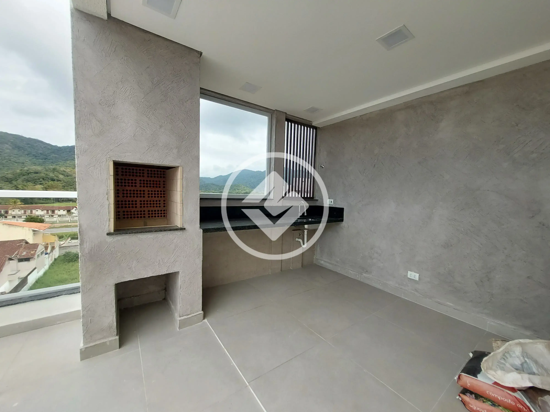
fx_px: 207
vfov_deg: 89.9
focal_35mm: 13
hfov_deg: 106.2
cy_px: 206
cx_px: 275
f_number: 2.2
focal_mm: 1.74
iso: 40
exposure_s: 1/334
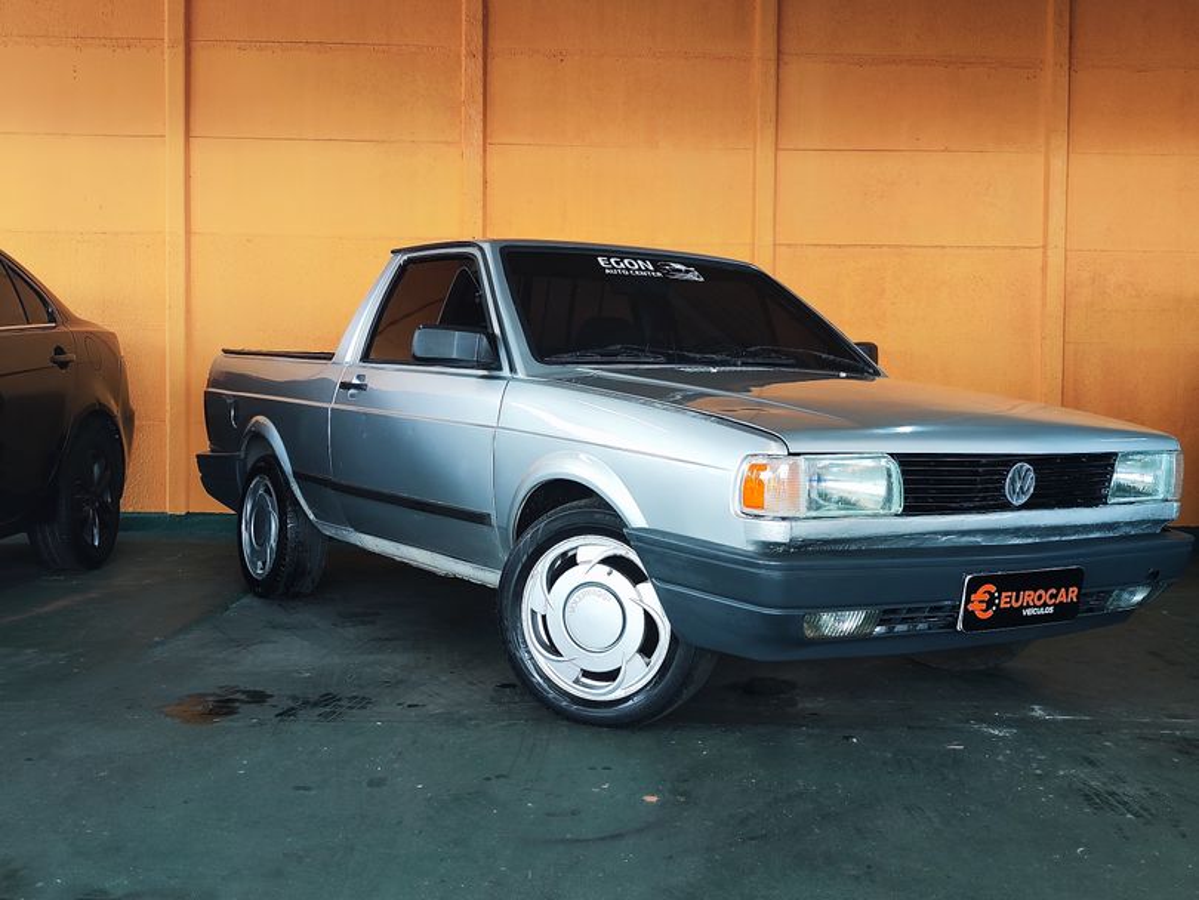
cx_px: 600
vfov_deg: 58.9
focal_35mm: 23
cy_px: 450
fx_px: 797
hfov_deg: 73.9
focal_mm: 7.01
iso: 340
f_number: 1.69
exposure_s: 1/120
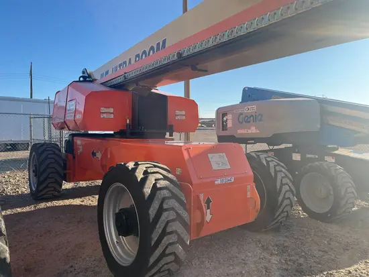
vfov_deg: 53.1
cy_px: 138
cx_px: 184
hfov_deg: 67.3
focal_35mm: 26
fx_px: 277
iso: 50
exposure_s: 1/1802
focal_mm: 5.1
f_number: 1.6
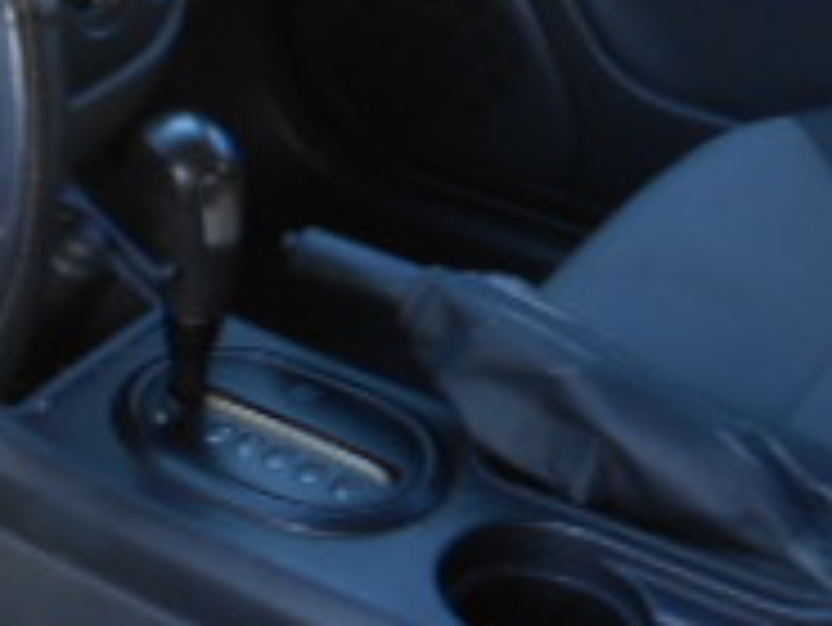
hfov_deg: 20.7
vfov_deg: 16.0
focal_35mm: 90
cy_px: -68
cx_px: -99
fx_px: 2165
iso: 80
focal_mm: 4.6
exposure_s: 1/30
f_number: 3.5
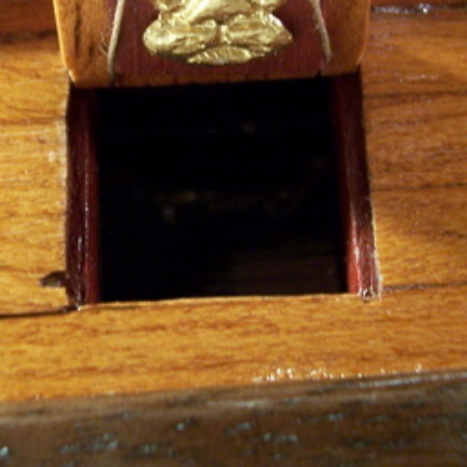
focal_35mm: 86
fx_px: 1313
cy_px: 67
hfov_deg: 20.2
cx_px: 231
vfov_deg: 19.9
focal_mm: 8
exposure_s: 1/15
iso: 200
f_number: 3.4
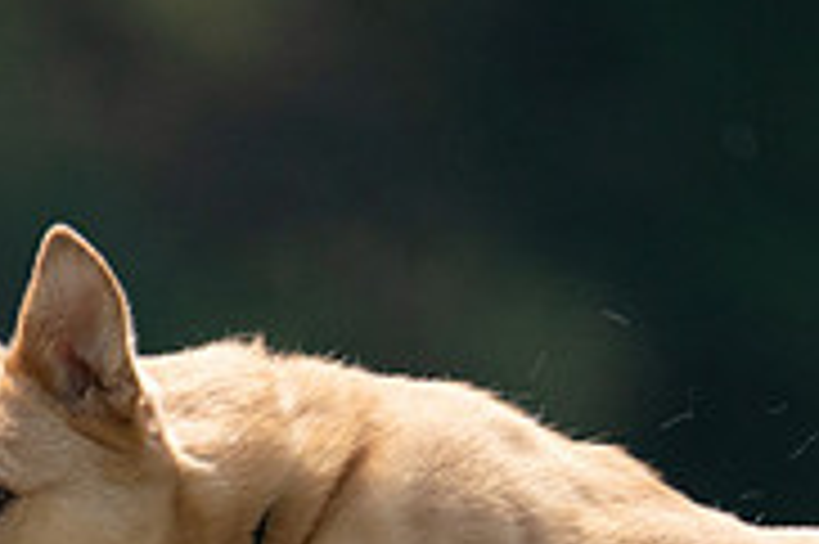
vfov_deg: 0.7
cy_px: 859
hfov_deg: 1.0
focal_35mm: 2043
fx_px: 46435
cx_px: 351
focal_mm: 600
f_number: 6.3
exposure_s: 1/4000
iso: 1600
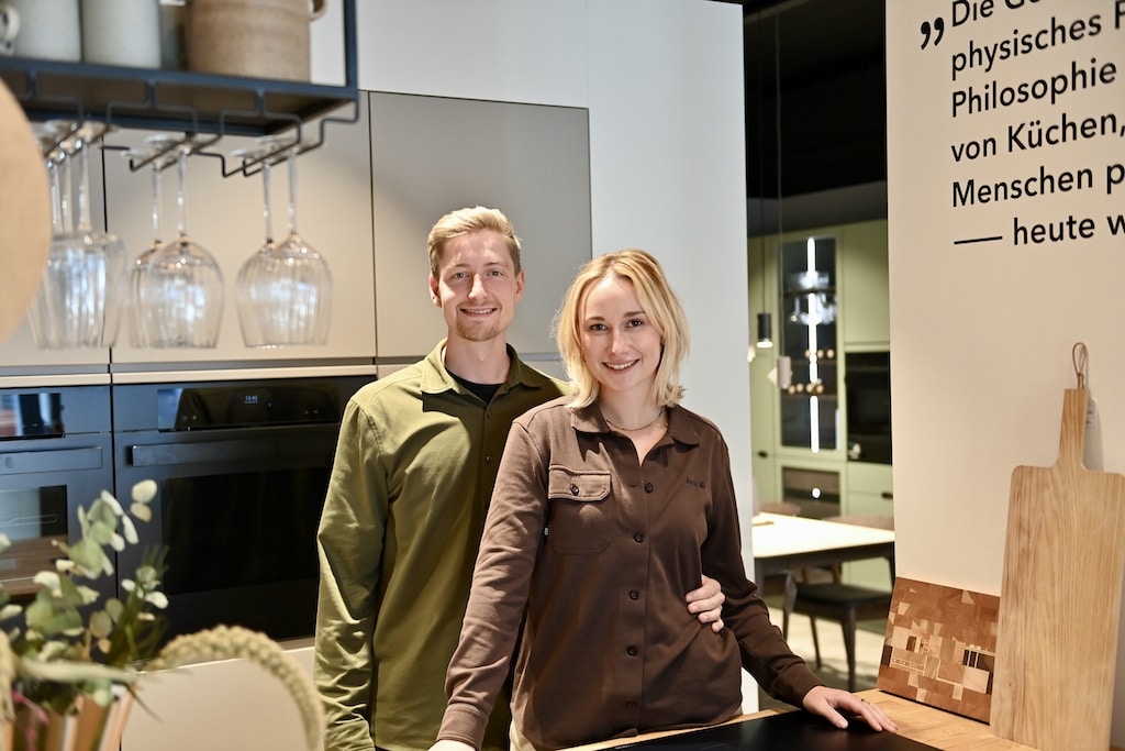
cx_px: 562
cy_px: 376
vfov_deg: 30.5
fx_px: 1375
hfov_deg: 44.5
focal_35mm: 44
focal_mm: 44
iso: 900
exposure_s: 1/125
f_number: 2.8
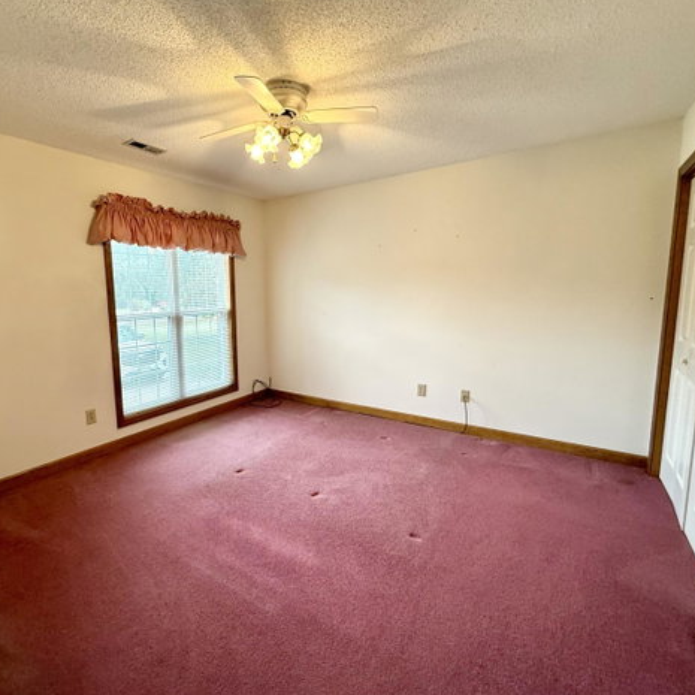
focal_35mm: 17
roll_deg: +1.7
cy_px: 339
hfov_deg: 83.2
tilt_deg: -7.1
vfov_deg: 84.0
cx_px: 286
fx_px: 386
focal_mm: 2.22
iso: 200
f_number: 2.2
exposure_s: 1/120
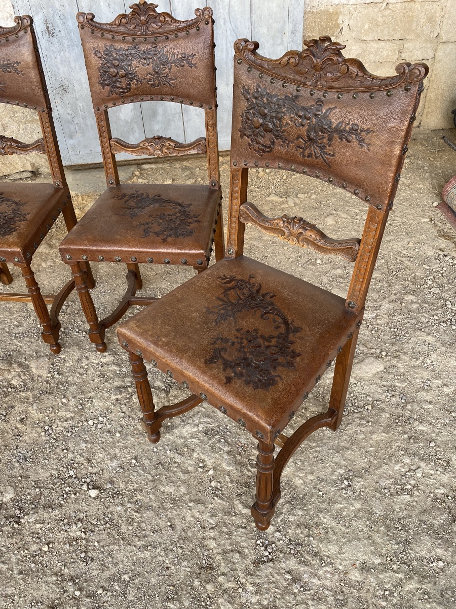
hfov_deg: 53.1
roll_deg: +2.3
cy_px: 304
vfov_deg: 67.3
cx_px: 228
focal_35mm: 26
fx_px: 457
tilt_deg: -37.0
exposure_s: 1/122
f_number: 1.8
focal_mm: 4.25
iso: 50
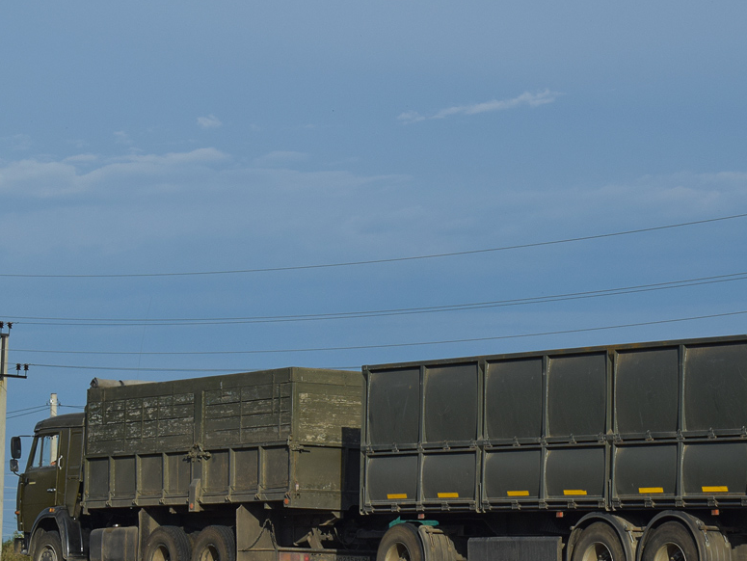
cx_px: 468
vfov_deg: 12.1
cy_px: 375
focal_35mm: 123
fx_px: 2650
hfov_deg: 16.0
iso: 200
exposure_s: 1/1250
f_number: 7.1
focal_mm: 55
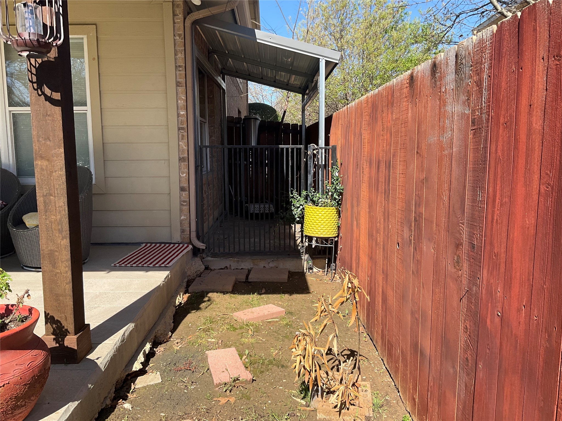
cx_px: 281
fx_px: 471
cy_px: 210
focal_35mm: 29
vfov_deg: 48.2
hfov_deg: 61.7
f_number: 1.8
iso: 25
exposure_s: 1/898
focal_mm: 3
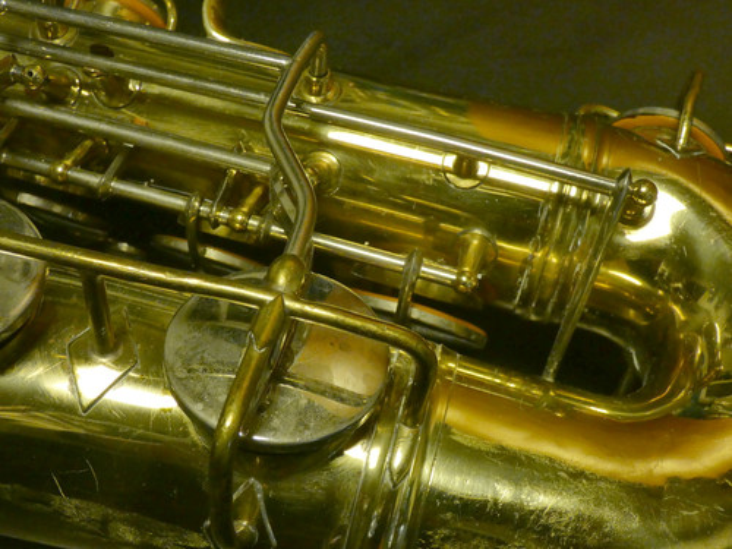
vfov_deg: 31.5
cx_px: 366
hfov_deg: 41.2
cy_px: 274
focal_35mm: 46
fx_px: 973
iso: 400
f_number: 3.8
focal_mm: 8.2
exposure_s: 1/50
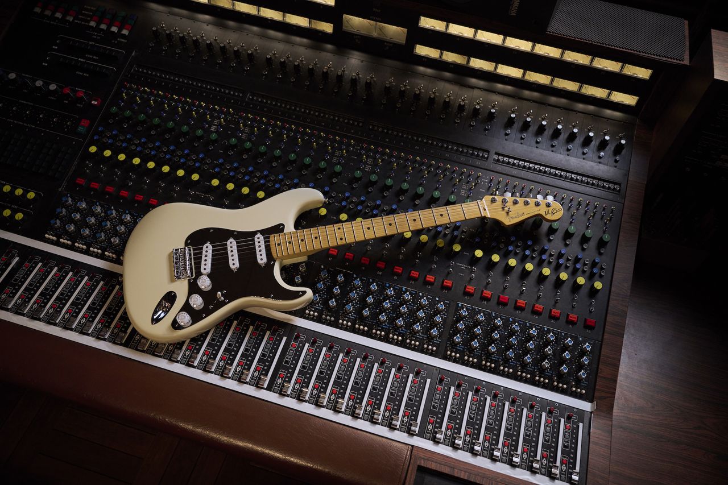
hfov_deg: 59.5
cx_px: 364
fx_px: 637
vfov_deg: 41.7
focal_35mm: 32
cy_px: 242
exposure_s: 1/80
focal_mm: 31.5
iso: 1250
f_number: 3.2
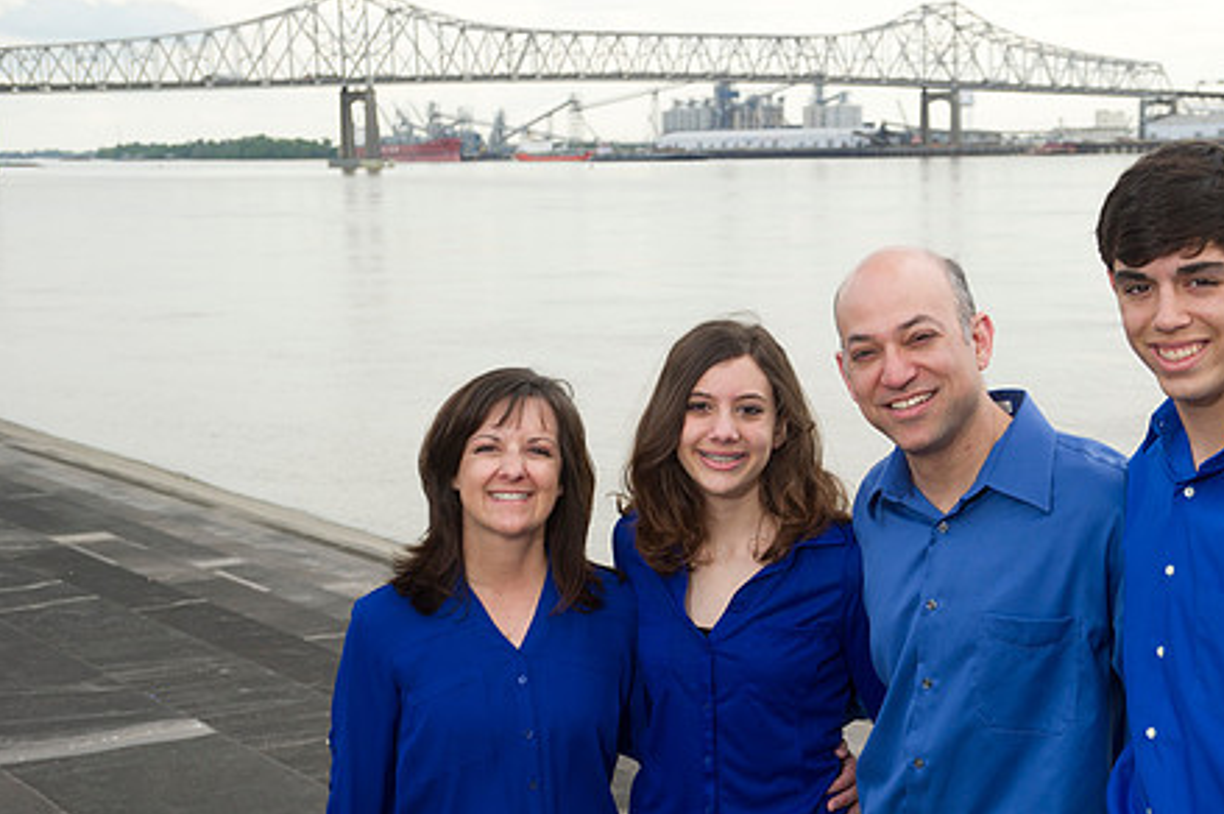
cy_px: 440
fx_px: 2242
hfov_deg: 30.3
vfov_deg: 20.6
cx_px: 800
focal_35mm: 66
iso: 320
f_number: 7.1
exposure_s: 1/250
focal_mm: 50
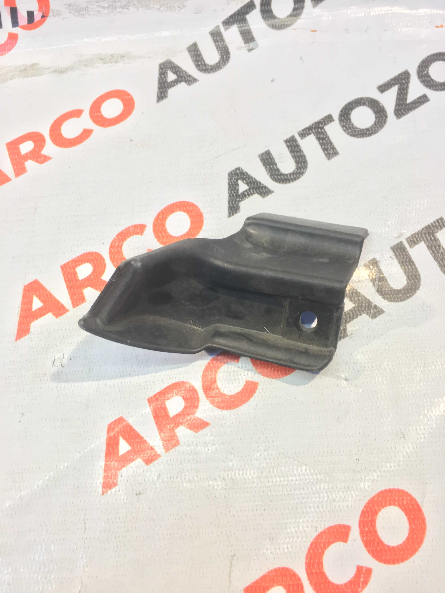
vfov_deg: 61.7
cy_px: 296
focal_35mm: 29
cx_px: 222
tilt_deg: -65.1
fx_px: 497
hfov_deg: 48.2
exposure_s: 1/33
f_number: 2.2
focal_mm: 4.15
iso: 50
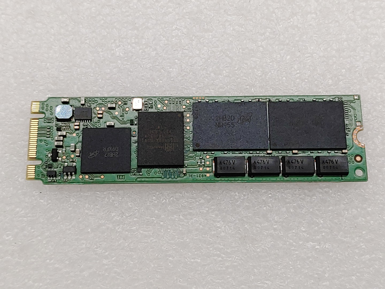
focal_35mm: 59
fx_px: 656
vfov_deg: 24.8
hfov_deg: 32.7
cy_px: 144
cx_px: 192
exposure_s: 1/147
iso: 50
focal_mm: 4.36
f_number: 1.8
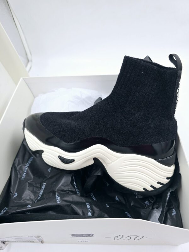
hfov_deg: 58.9
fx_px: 167
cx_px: 94
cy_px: 126
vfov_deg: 73.9
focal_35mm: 23
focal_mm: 6.3
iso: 32
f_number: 1.7
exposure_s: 1/180
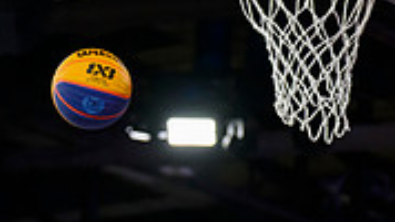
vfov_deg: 4.2
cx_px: 35
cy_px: 480
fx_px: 2995
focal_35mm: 286
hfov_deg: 7.5
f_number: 3.2
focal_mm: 72
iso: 2500
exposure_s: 1/1600
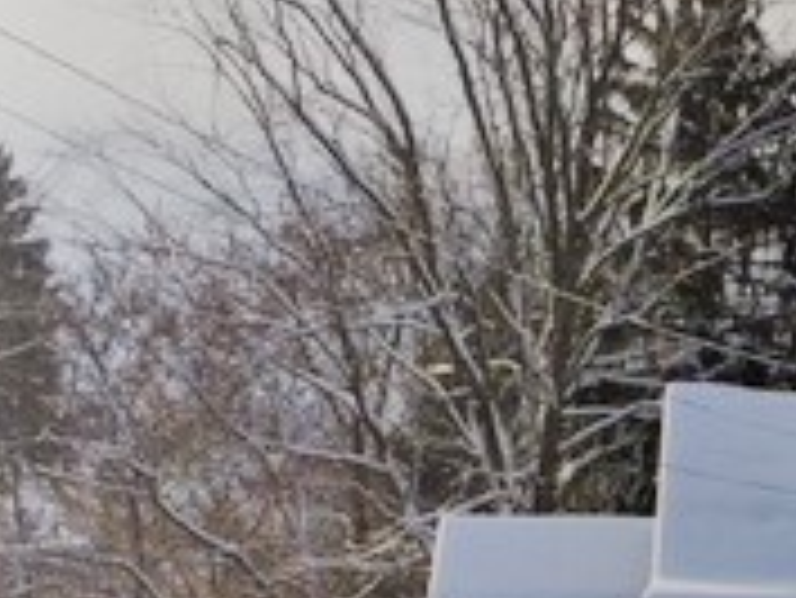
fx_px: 2117
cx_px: 1163
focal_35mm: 92
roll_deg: +0.1
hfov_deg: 19.0
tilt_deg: +3.0
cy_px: 495
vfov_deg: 15.9
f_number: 2.2
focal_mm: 4.15
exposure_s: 1/1672
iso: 25
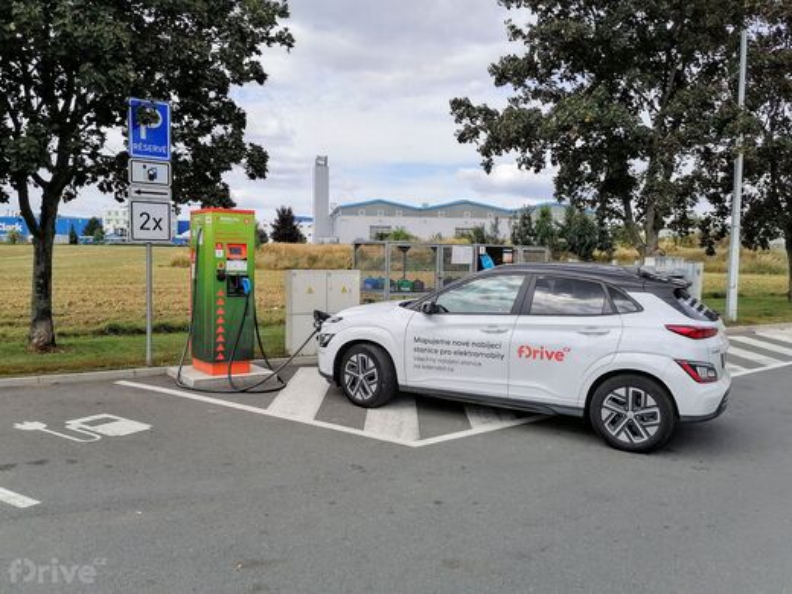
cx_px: 396
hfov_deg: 58.4
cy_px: 297
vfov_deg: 45.4
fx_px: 709
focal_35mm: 31
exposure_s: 1/1140
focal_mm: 5.3
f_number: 1.8
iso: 50
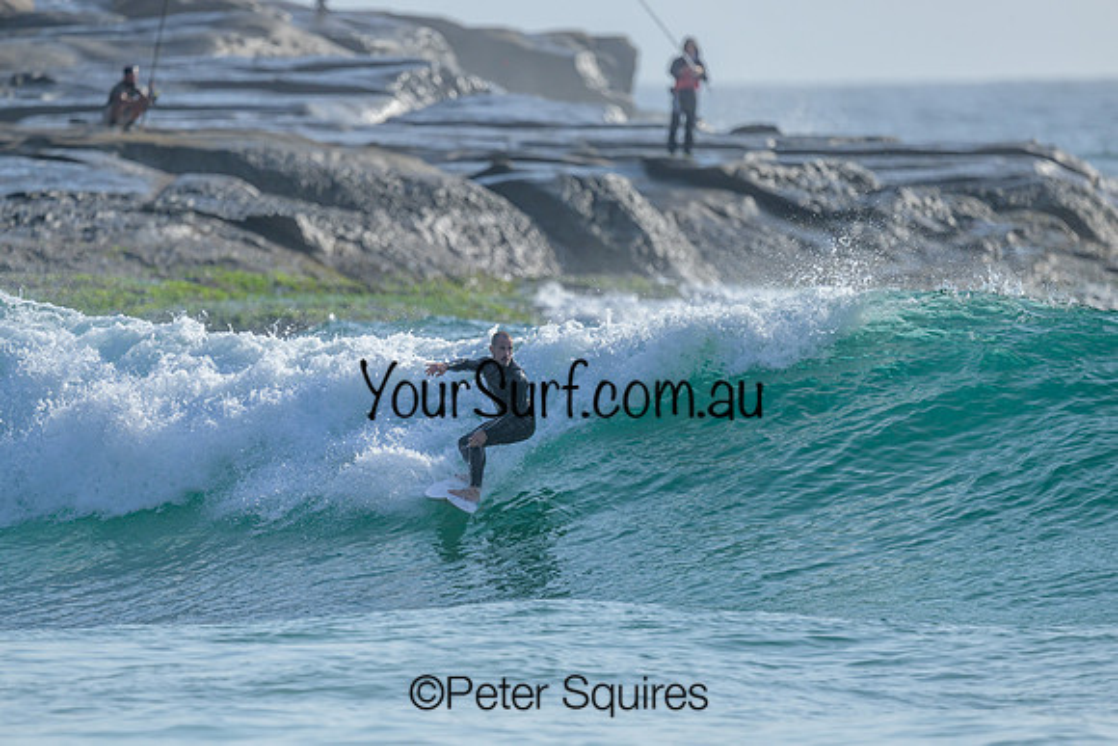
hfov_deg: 2.6
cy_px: 373
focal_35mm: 800
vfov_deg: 1.7
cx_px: 559
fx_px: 24849
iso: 250
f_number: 6.3
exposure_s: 1/2000
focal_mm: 800
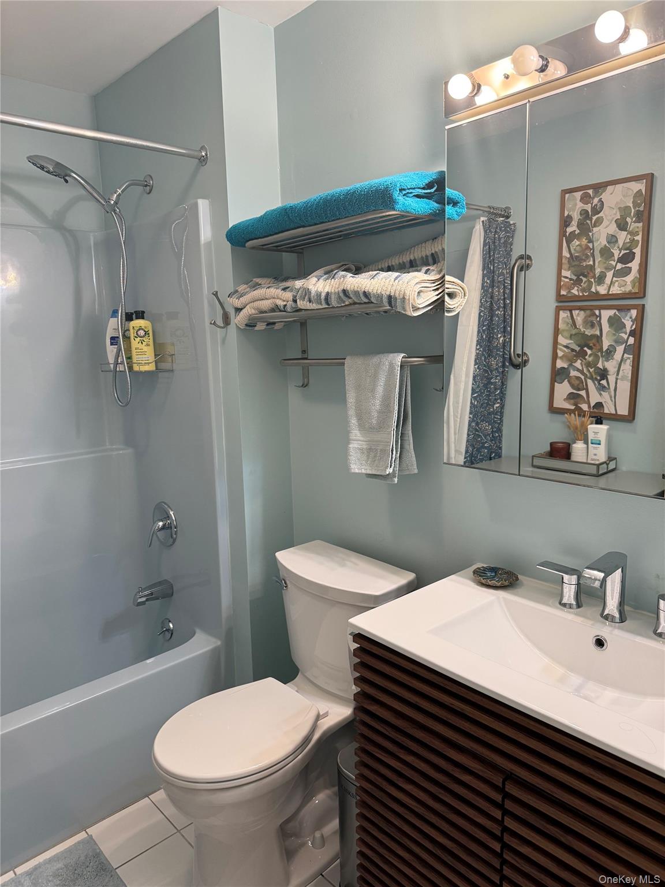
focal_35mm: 24
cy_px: 444
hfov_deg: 56.8
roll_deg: +0.6
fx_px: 615
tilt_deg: -8.9
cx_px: 332
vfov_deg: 71.6
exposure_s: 1/120
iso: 160
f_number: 1.78
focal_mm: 6.76
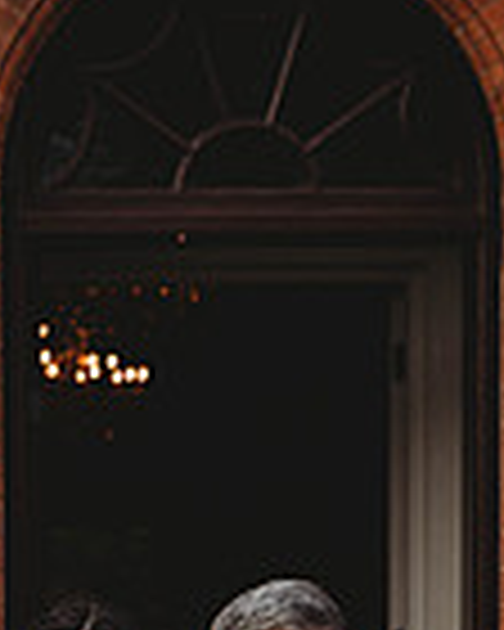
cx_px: 65
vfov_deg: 8.9
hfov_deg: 7.3
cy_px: 990
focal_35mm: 211
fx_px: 3934
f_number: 4.5
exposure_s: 1/400
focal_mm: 70
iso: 100
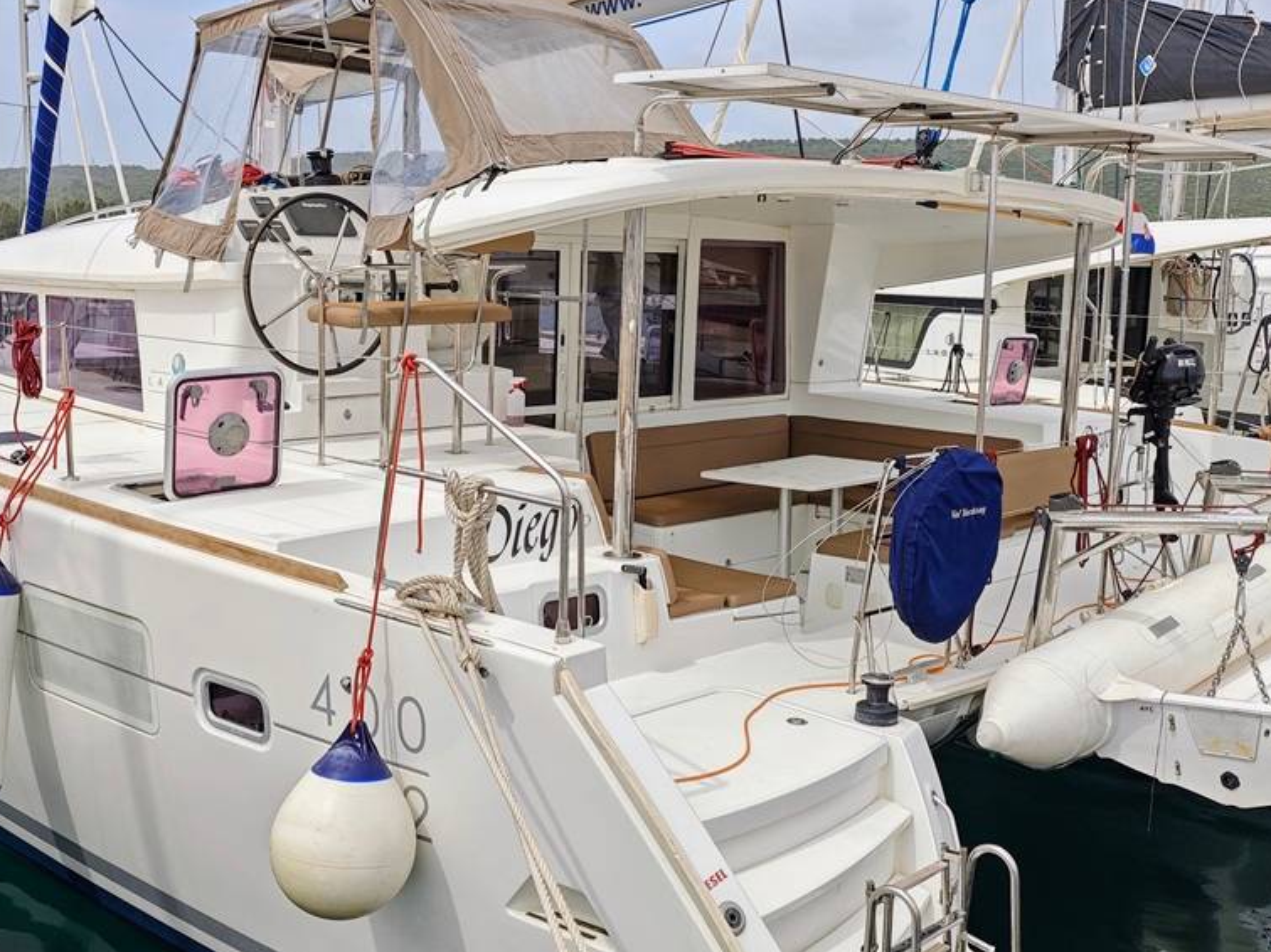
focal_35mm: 39
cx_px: 593
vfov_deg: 36.8
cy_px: 468
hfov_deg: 47.8
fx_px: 1432
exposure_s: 1/3252
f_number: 1.6
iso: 50
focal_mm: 6.55
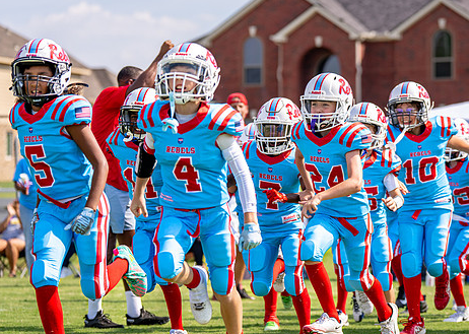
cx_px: 356
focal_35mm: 150
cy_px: 190
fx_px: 1996
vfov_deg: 9.6
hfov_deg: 13.4
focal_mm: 97
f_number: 2.8
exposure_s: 1/2000
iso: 160
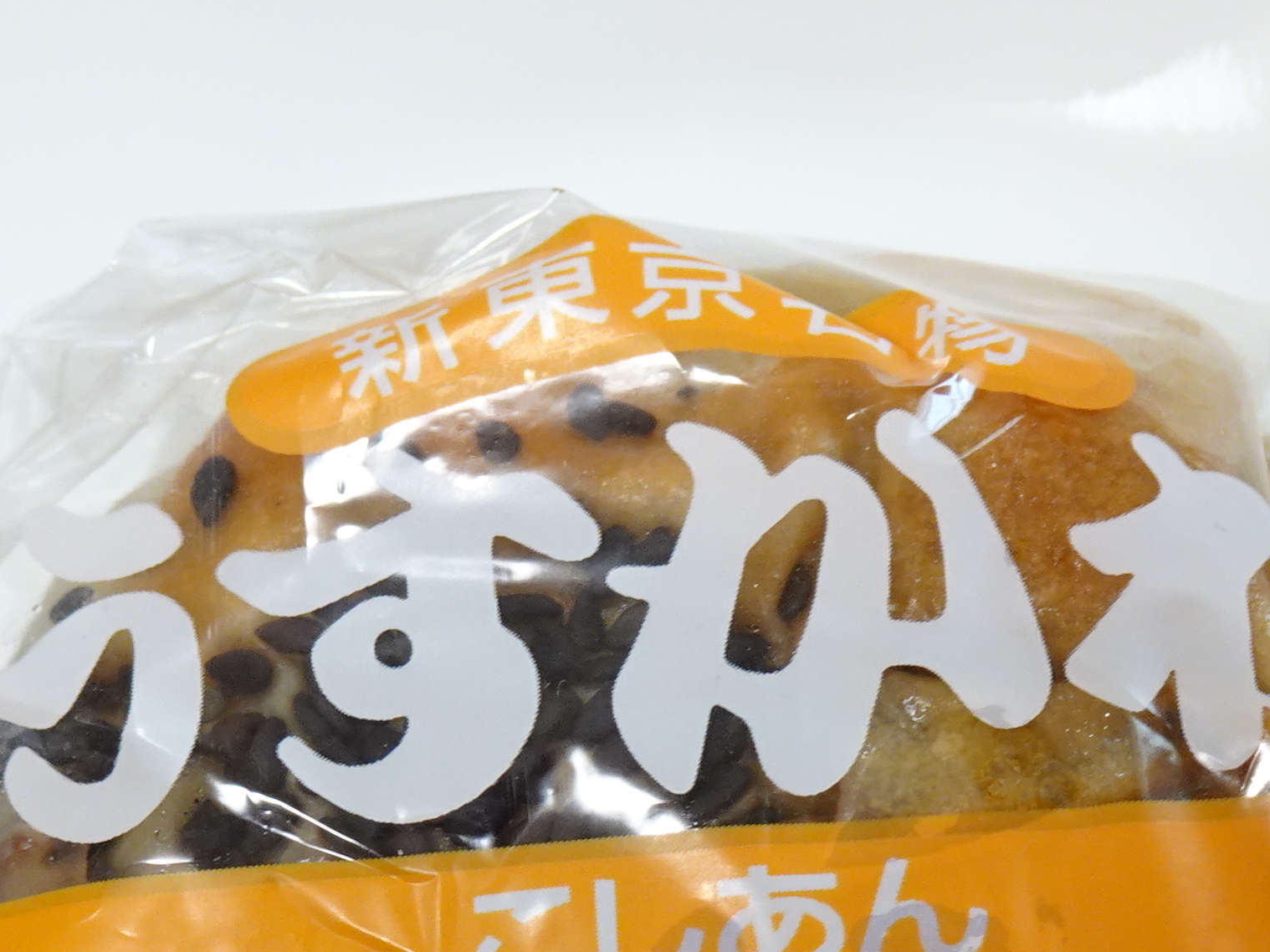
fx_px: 4585
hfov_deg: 15.8
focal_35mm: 125
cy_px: 1115
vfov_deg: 11.6
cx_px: 715
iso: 200
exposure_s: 1/20
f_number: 4.5
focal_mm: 8.35
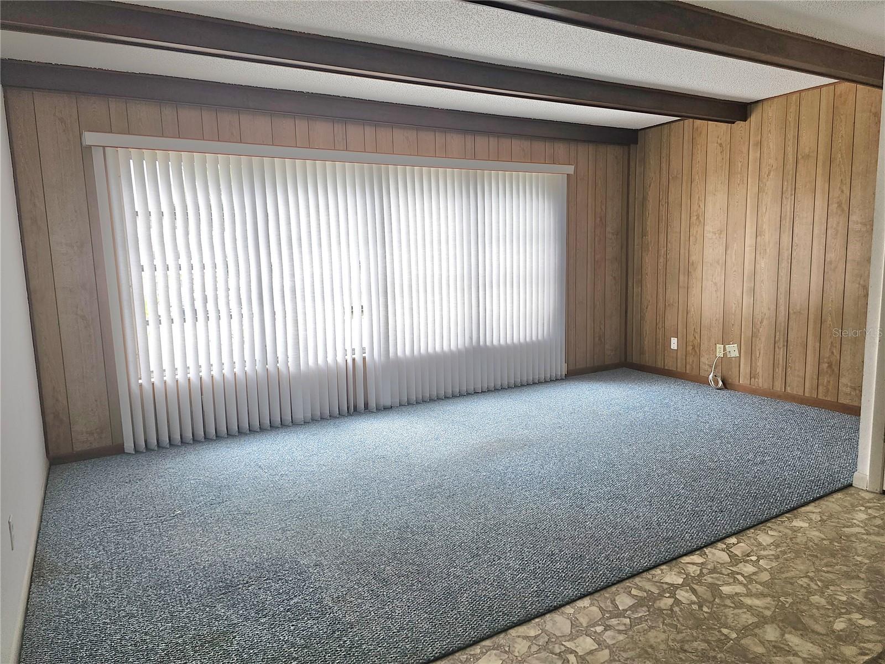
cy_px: 332
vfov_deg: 58.9
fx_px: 588
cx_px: 442
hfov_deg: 73.9
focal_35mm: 23
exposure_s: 1/60.2
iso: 25
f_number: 1.7
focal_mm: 6.3
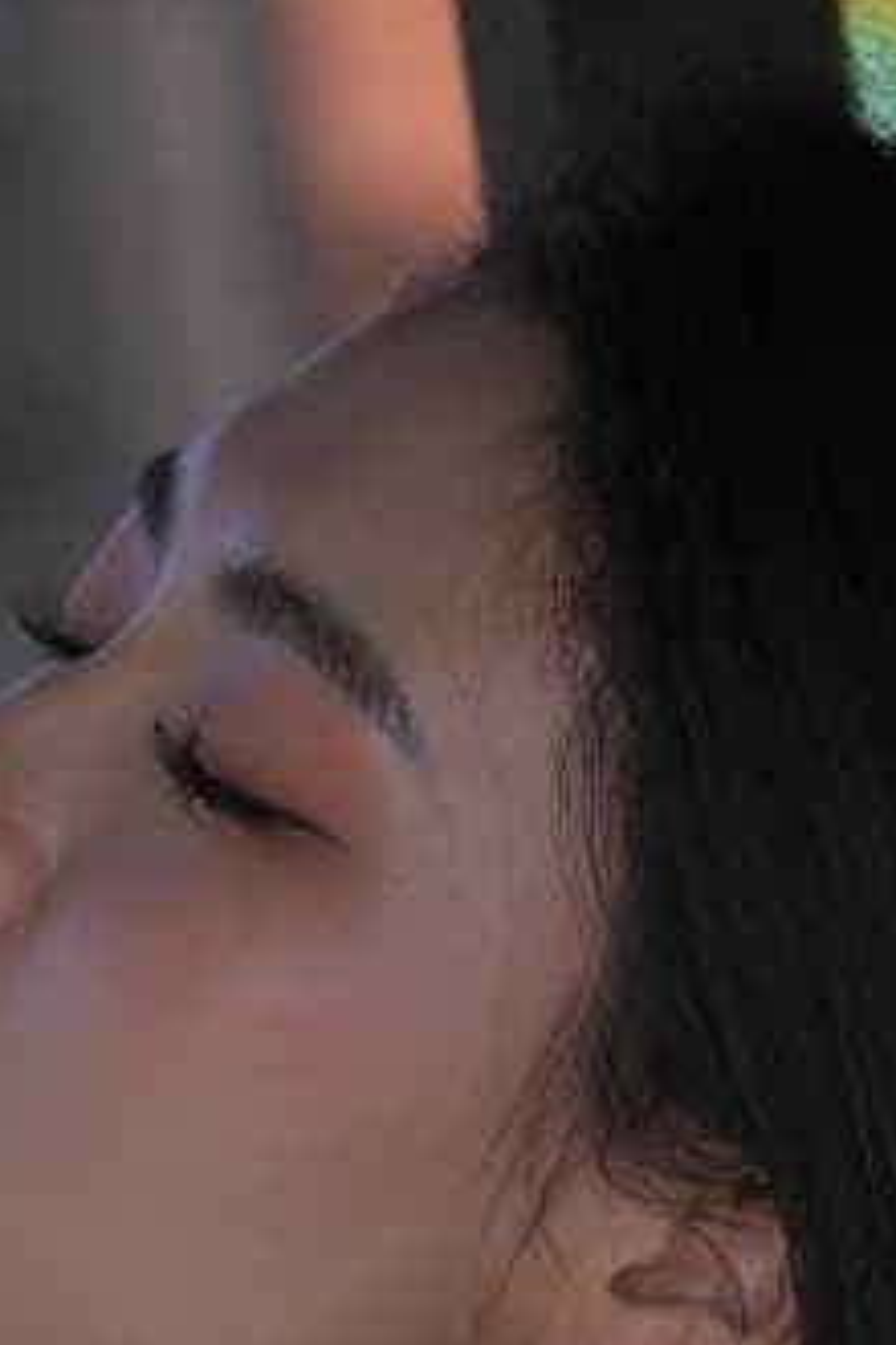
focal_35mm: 502
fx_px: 18740
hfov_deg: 2.7
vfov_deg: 4.0
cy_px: 2939
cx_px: 187
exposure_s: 1/1000
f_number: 4
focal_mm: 92
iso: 200
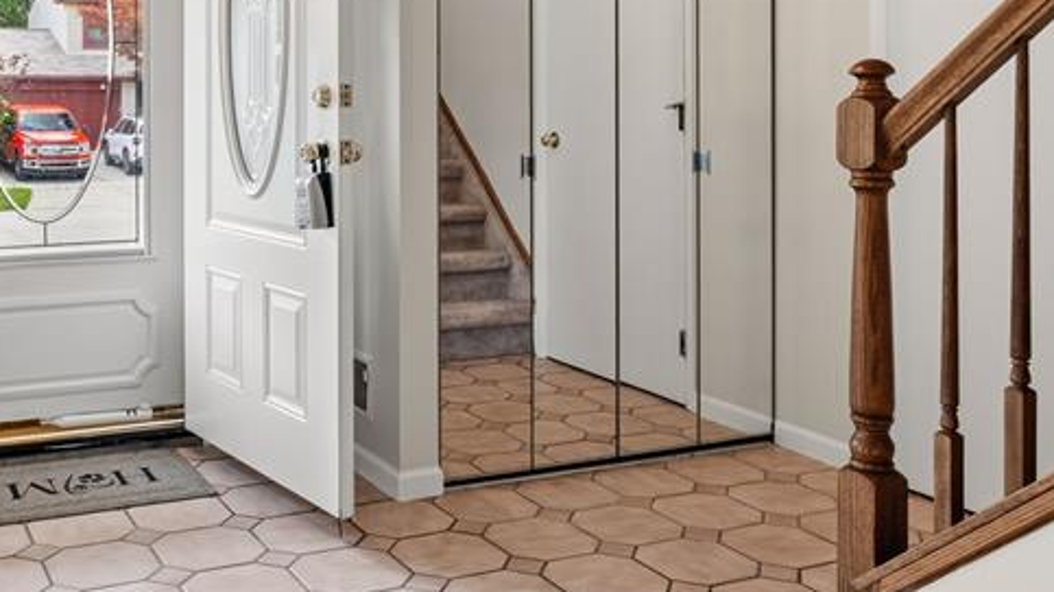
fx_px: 1117
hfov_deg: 49.2
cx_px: 310
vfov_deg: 28.6
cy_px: 66
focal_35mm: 40
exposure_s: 1/2
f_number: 7.1
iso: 500
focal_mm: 12.2
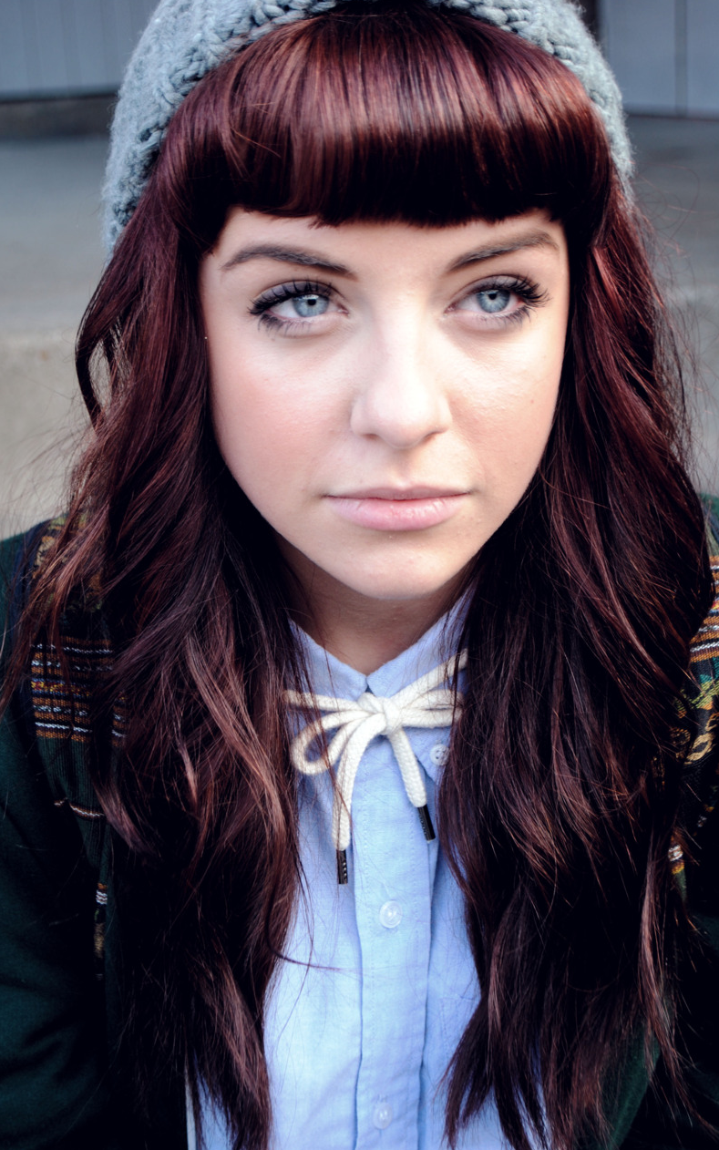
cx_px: 330
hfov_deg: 22.0
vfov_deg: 34.5
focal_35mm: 59
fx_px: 1849
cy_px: 580
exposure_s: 1/40
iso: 200
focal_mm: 38
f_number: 5
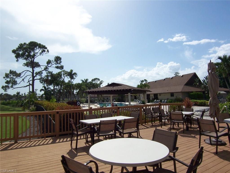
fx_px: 153
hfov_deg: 73.9
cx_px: 115
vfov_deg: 58.9
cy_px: 86
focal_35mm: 23
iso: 64
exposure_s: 1/500
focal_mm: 3.8
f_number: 5.6
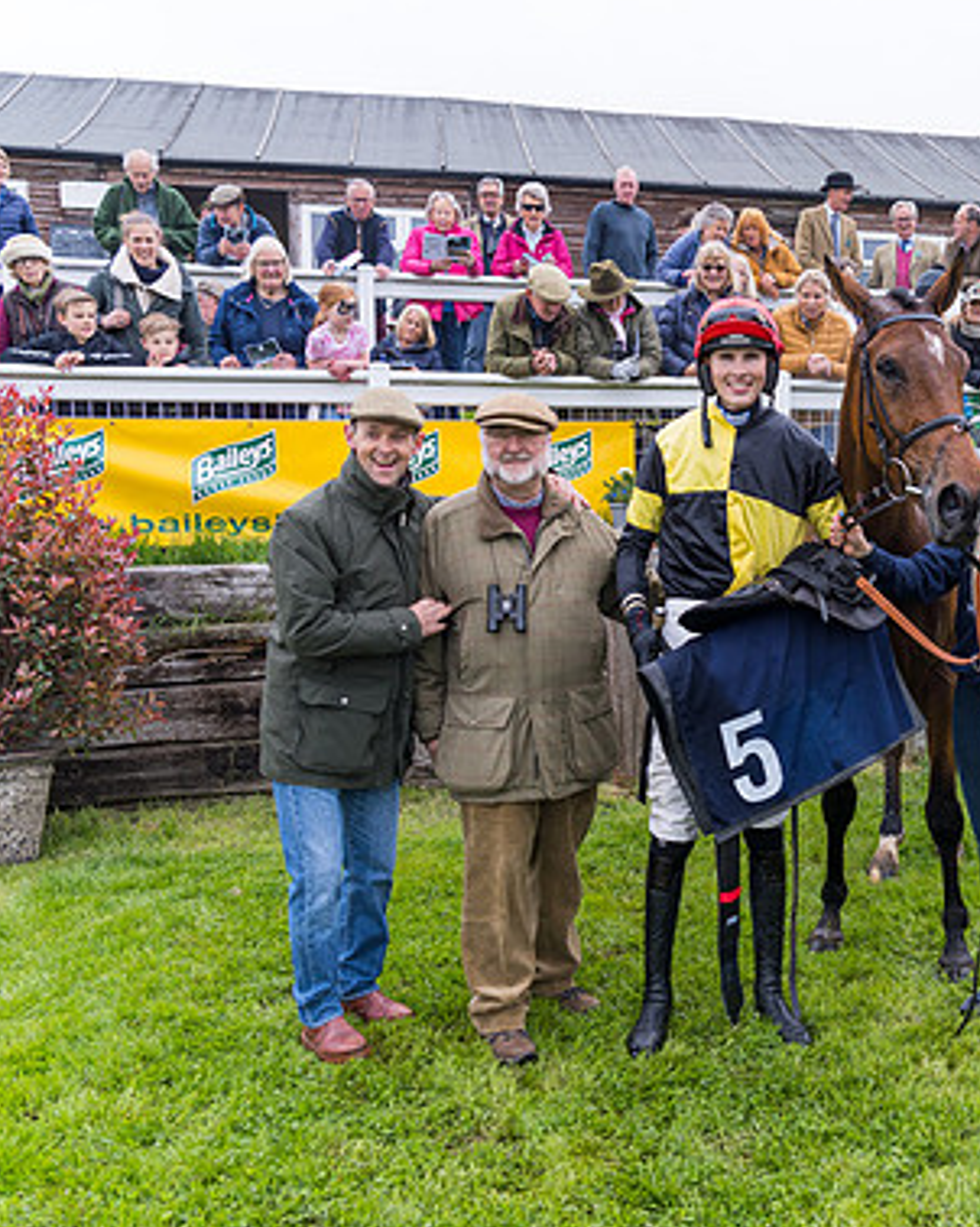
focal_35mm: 36
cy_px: 615
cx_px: 802
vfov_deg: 50.3
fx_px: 1306
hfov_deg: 39.3
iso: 250
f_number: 5
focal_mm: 25
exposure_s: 1/400
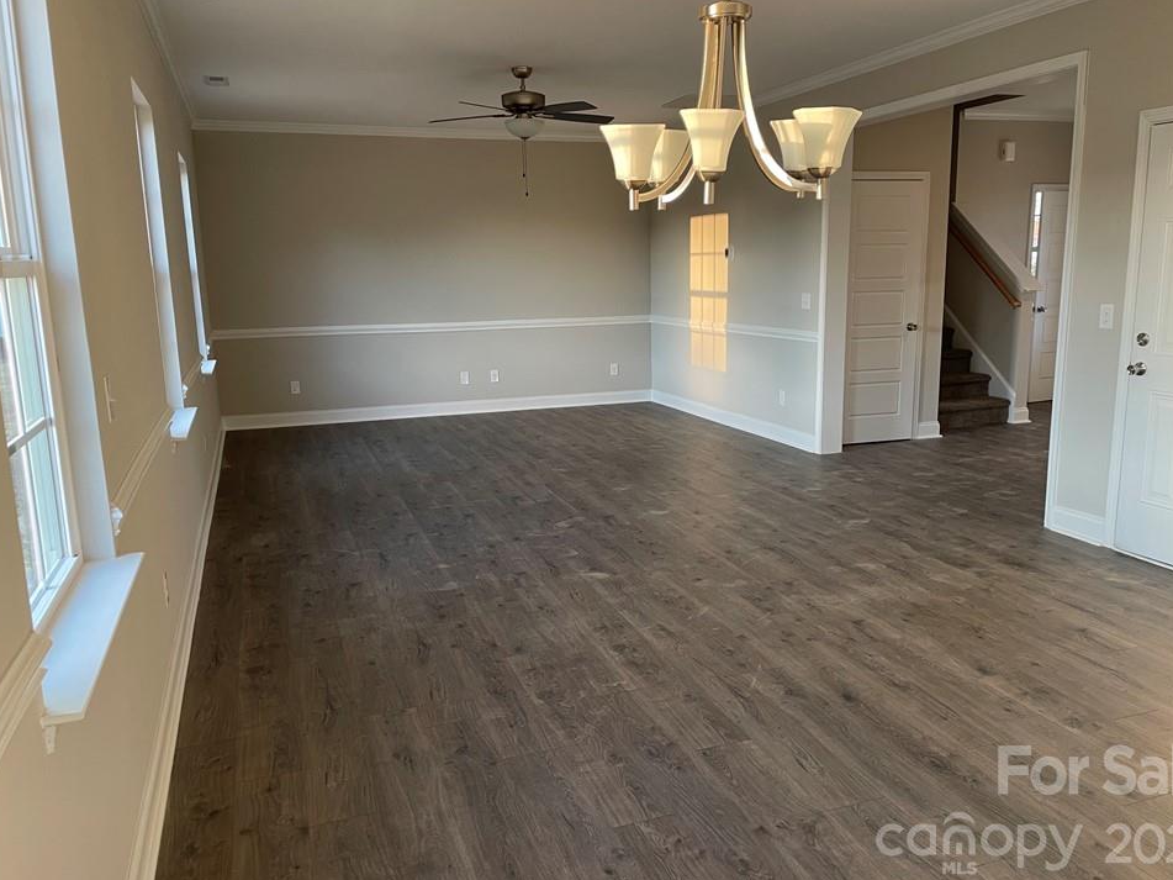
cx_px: 614
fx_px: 949
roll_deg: +1.3
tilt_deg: -12.0
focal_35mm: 28
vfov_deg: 49.7
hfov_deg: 63.4
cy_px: 450
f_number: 1.6
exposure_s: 1/60
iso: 100
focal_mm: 4.2
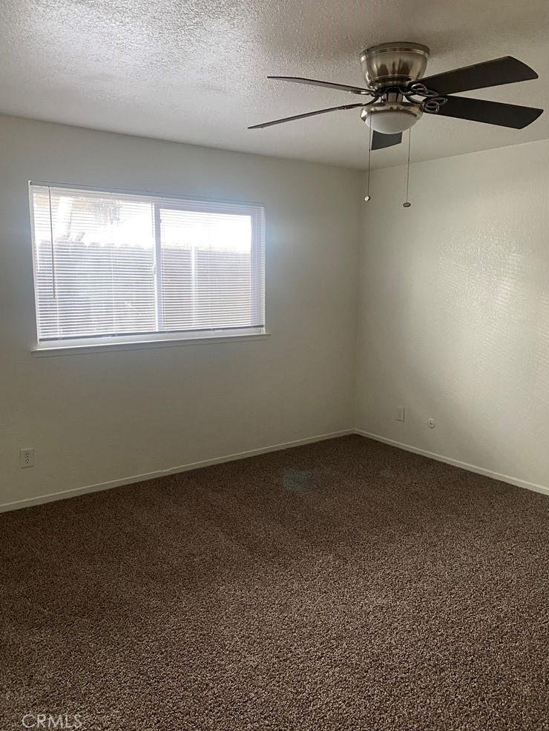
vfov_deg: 65.3
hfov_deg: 51.4
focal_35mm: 27
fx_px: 571
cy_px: 352
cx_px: 267
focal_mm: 4.25
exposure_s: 1/60
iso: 250
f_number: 1.8
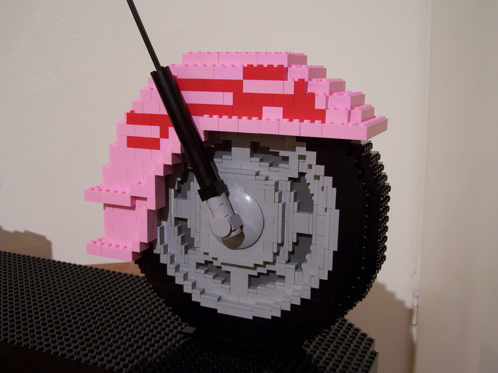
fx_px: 575
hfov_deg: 46.8
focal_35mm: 40
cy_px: 186
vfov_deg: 36.0
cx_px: 249
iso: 80
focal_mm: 6.7
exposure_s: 1/2
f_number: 2.8
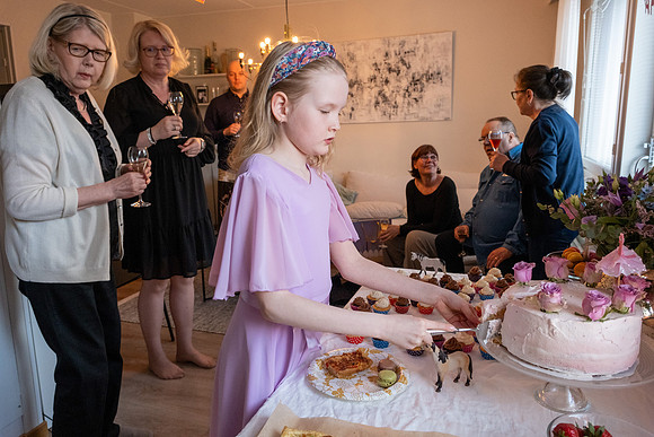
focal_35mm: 27
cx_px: 327
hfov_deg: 67.4
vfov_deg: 48.0
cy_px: 218
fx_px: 491
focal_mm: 17.7
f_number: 4
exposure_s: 1/125
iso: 1600
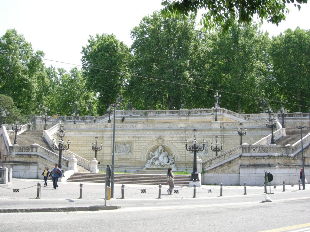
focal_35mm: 36
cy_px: 116
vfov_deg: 39.7
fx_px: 322
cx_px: 155
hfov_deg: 51.4
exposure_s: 1/138
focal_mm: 7.5
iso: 64
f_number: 4.8
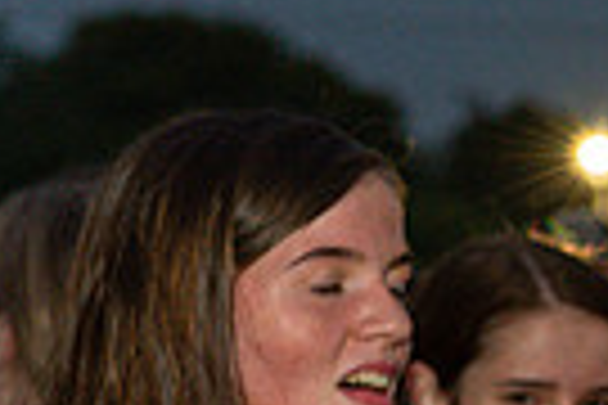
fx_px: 5556
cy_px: 716
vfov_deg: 4.1
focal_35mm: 329
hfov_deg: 6.1
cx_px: 1269
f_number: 2.8
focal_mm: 70
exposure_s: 1/125
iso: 1600
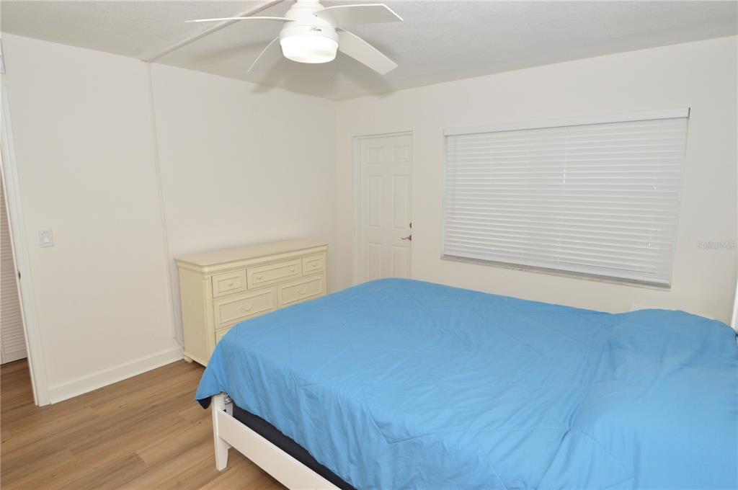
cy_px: 245
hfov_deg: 90.1
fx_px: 369
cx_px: 369
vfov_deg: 67.2
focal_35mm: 18
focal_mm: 12
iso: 800
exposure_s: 1/80
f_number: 11
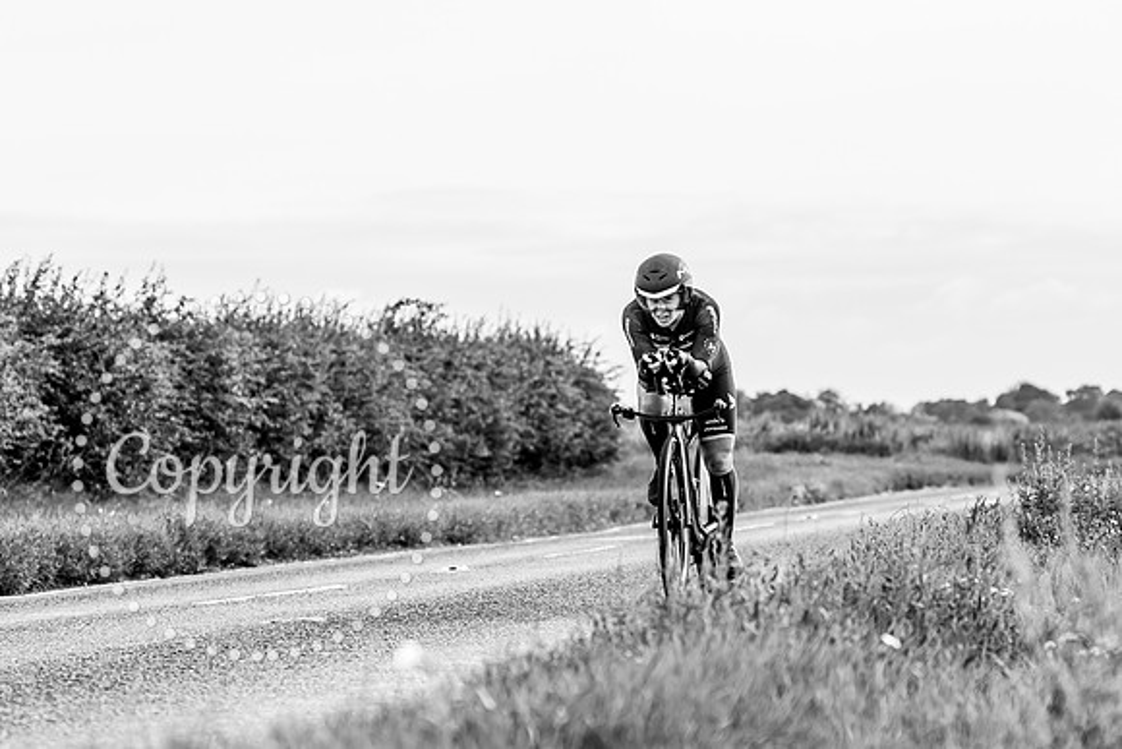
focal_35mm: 145
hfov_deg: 14.2
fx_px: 4507
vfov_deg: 9.5
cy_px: 484
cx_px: 614
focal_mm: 78
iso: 100
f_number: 3.2
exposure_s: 1/1000
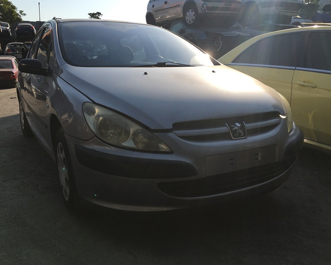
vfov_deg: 47.1
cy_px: 132
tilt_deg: -10.6
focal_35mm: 31
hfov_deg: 57.1
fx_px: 304
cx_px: 152
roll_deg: -1.4
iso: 25
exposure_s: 1/1508
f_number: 2.2
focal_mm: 4.15
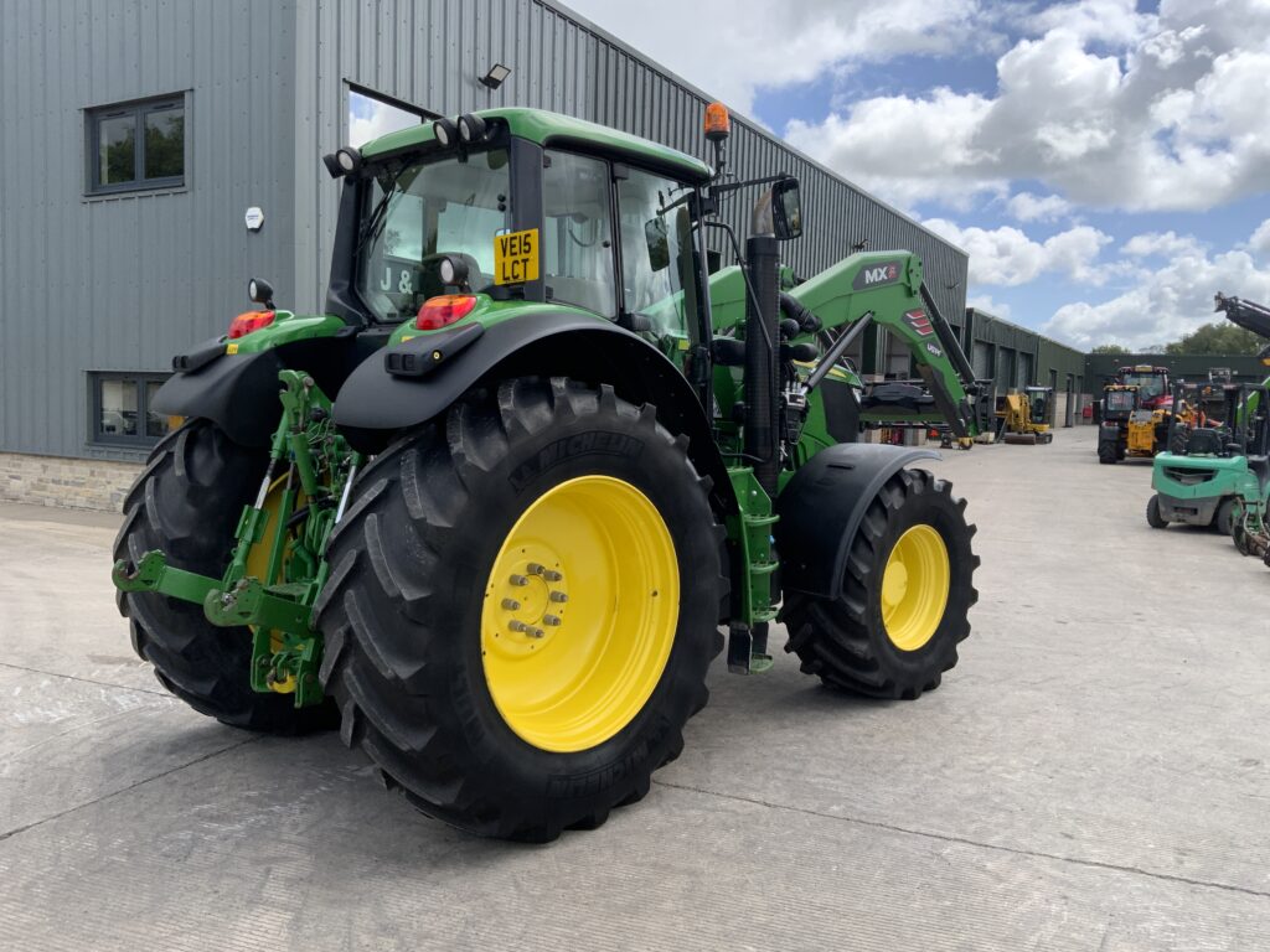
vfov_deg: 48.2
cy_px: 476
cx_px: 635
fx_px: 1064
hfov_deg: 61.7
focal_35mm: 29
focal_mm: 3
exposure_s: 1/883
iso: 16
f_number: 1.8
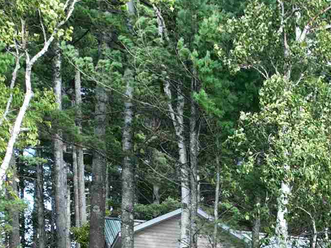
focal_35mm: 108
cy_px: 553
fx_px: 1032
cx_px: 393
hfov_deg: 17.4
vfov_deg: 11.7
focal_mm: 12.29
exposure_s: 1/240
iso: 100
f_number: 2.8
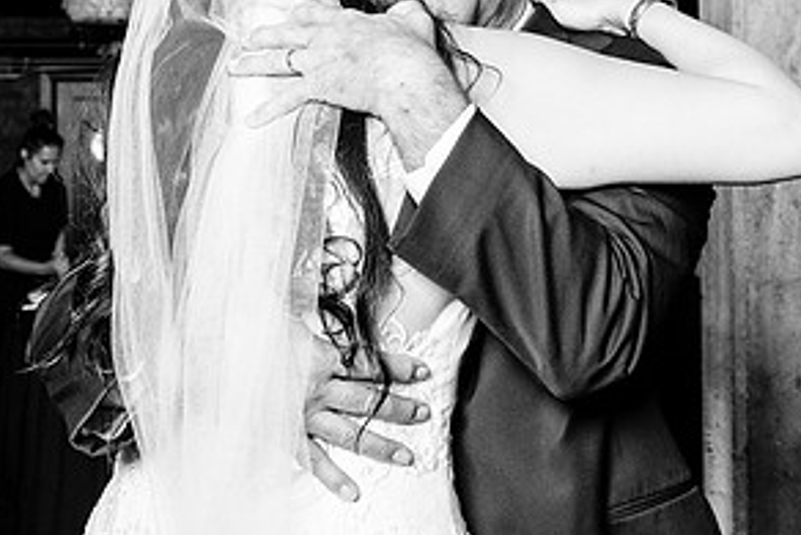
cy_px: 171
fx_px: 1447
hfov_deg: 30.9
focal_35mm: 65
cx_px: 401
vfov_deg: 20.9
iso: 2000
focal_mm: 30
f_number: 5.6
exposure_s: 1/200
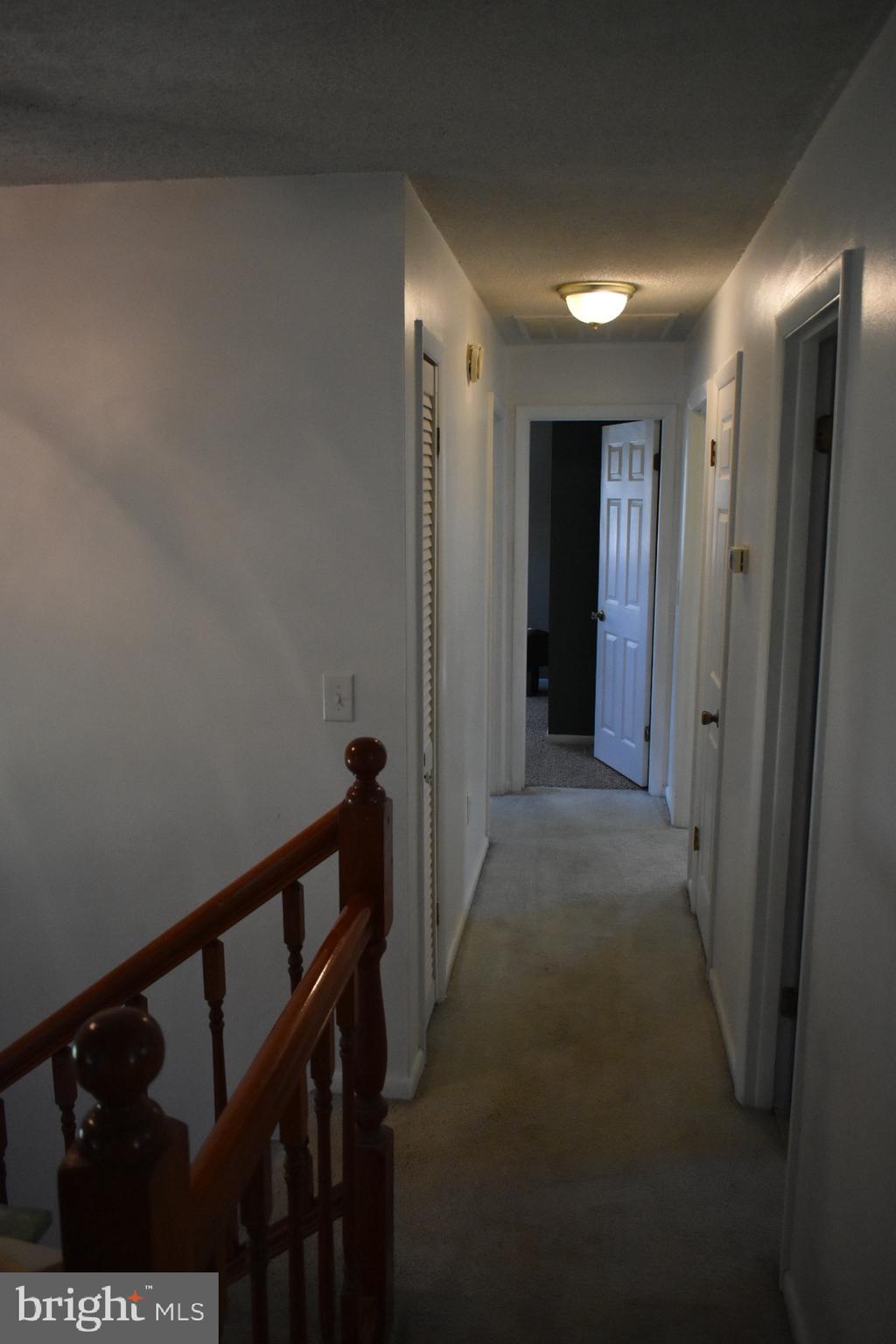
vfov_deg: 67.4
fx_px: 1008
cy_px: 672
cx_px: 448
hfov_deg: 47.9
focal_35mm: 27
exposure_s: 1/500
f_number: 3.5
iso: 2500
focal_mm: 18
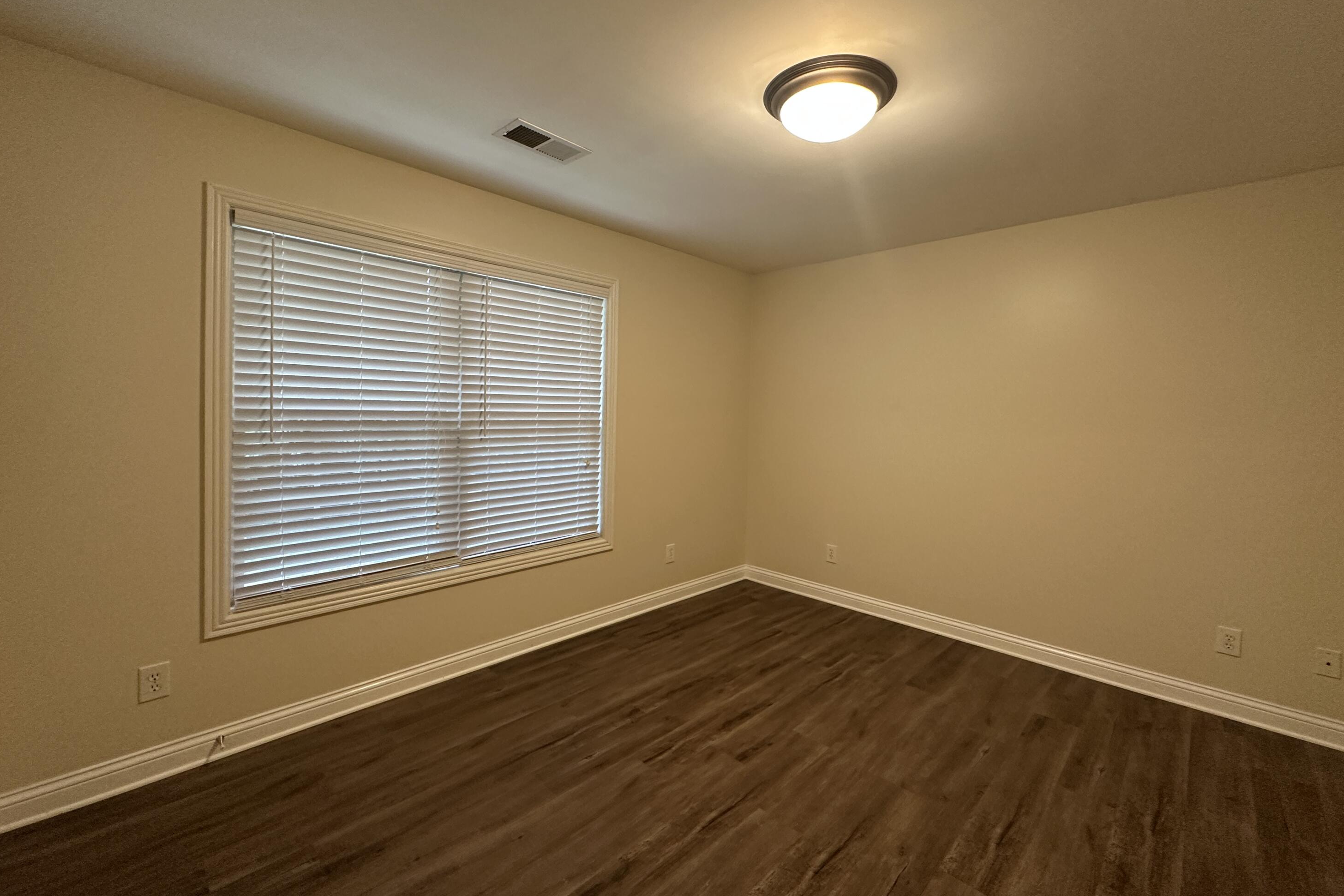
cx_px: 688
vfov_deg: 77.2
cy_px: 419
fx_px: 560
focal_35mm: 15
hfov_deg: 100.4
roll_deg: -1.2
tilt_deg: -0.2
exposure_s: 1/120
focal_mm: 2.22
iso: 250
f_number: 2.2
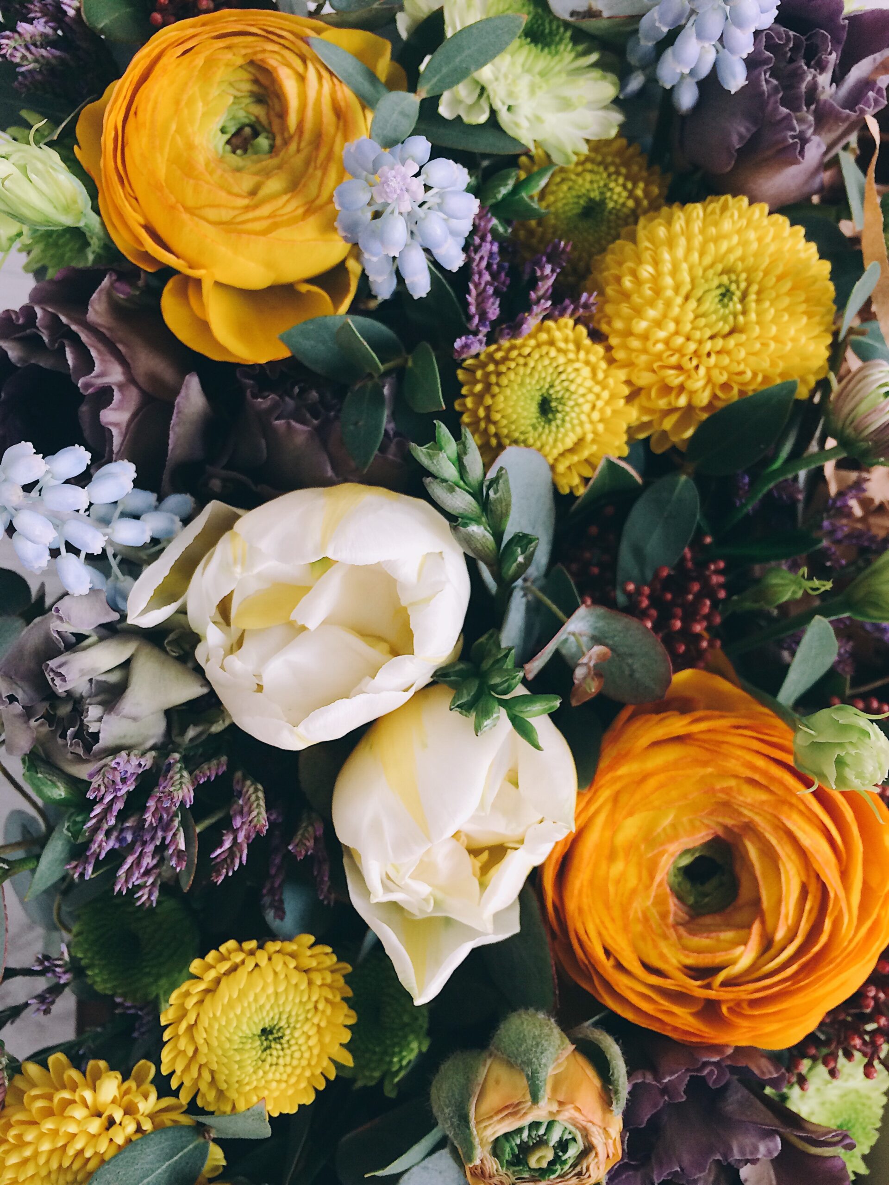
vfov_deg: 61.7
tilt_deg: -84.5
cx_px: 444
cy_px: 592
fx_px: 993
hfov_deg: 48.2
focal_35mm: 29
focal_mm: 4.15
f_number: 2.2
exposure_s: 1/33
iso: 32
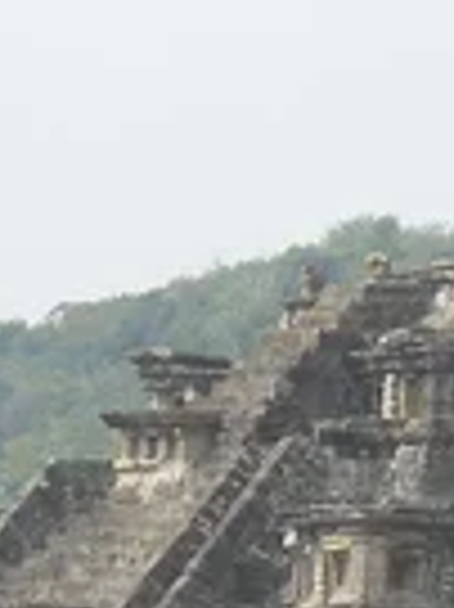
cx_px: 103
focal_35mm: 481
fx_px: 8425
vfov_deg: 4.1
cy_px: 914
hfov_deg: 3.1
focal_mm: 14.5
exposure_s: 1/250
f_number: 6.6
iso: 125
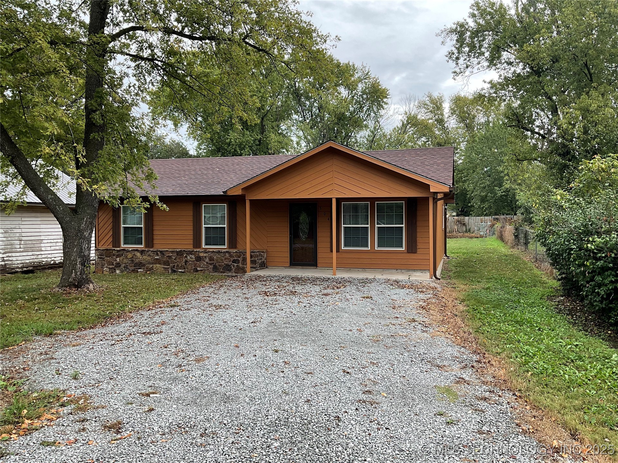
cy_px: 232
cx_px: 309
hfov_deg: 61.7
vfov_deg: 48.2
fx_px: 518
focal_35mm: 29
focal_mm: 3
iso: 16
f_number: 1.8
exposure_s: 1/180
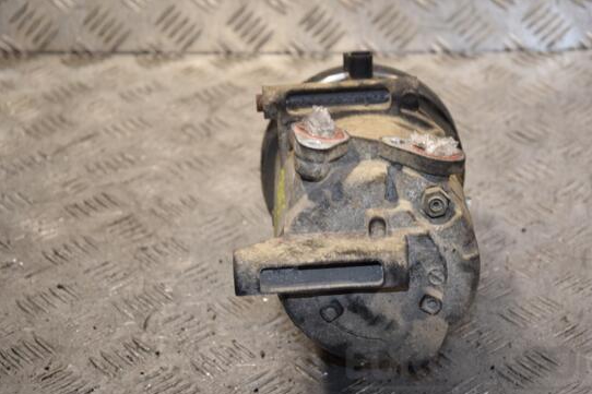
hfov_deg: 19.8
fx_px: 1693
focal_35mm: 103
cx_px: 325
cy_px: 217
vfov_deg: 13.3
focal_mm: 62
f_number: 5.6
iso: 800
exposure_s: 1/200
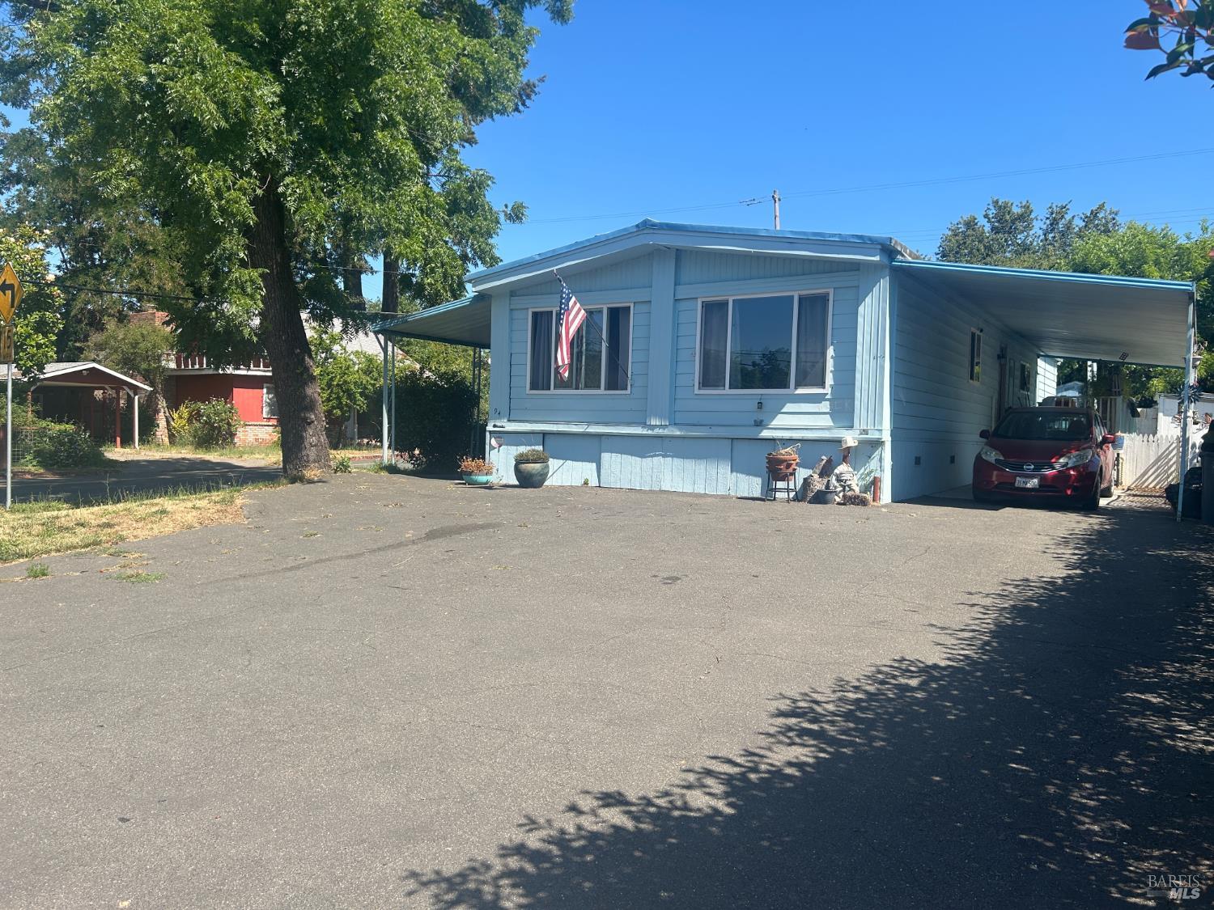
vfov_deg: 53.1
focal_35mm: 26
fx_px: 912
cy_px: 455
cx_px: 607
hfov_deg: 67.3
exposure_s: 1/2632
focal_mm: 5.7
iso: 50
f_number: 1.5
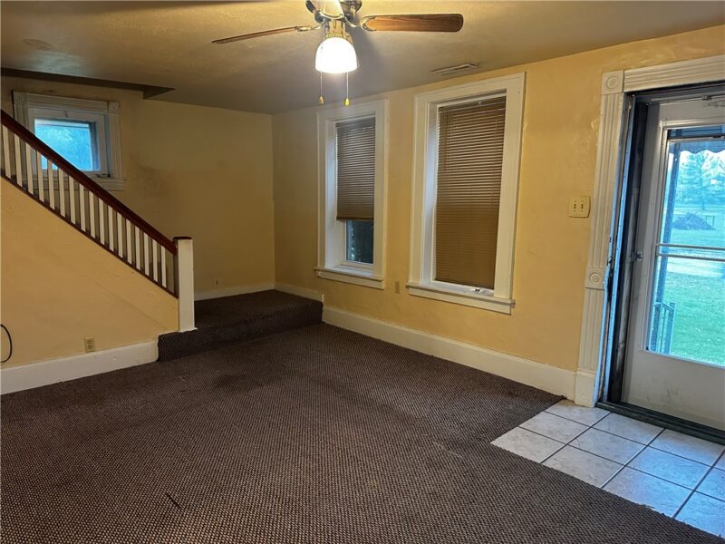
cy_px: 272
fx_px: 503
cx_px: 362
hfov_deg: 71.6
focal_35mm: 24
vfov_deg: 56.8
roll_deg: -0.6
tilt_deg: -8.8
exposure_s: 1/60
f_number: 1.78
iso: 640
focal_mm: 6.86
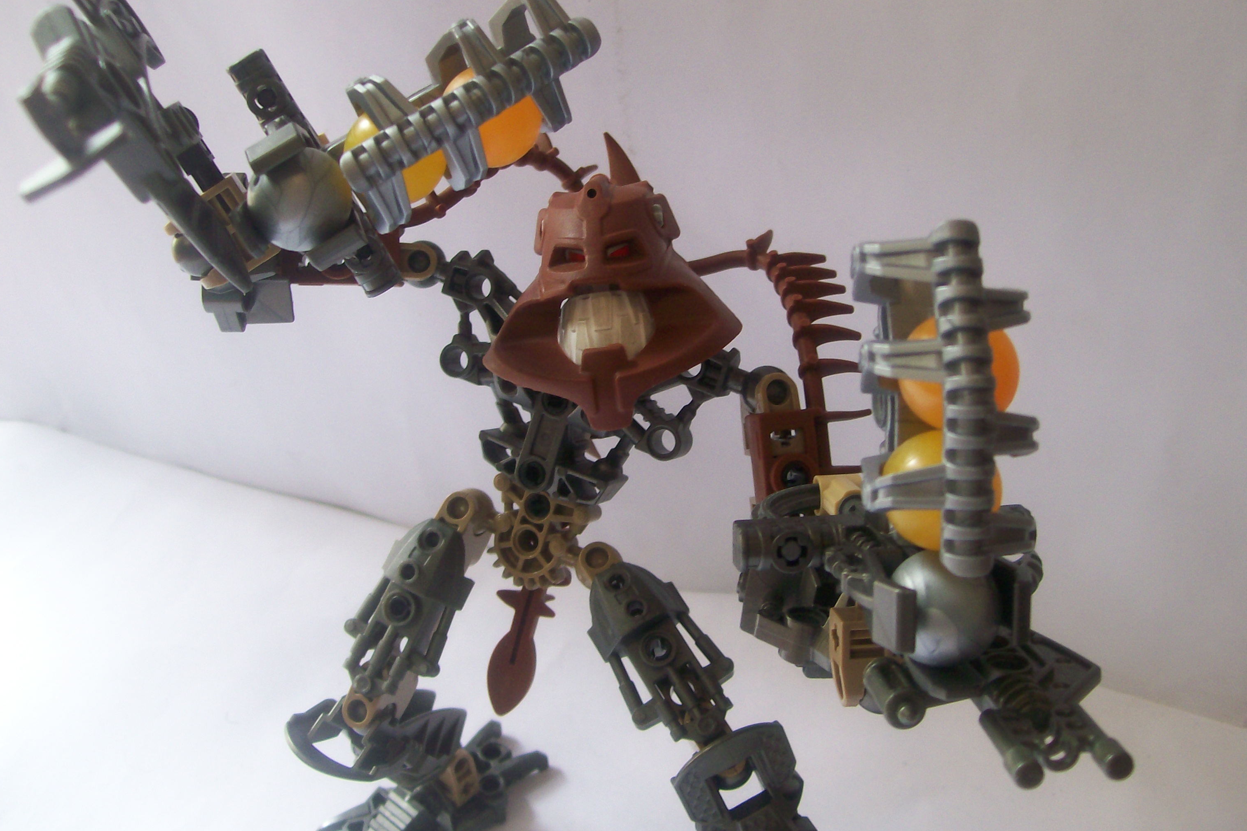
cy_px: 367
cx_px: 622
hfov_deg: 50.7
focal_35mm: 38
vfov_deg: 35.0
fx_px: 1316
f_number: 2.7
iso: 80
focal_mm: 6
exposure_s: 1/54
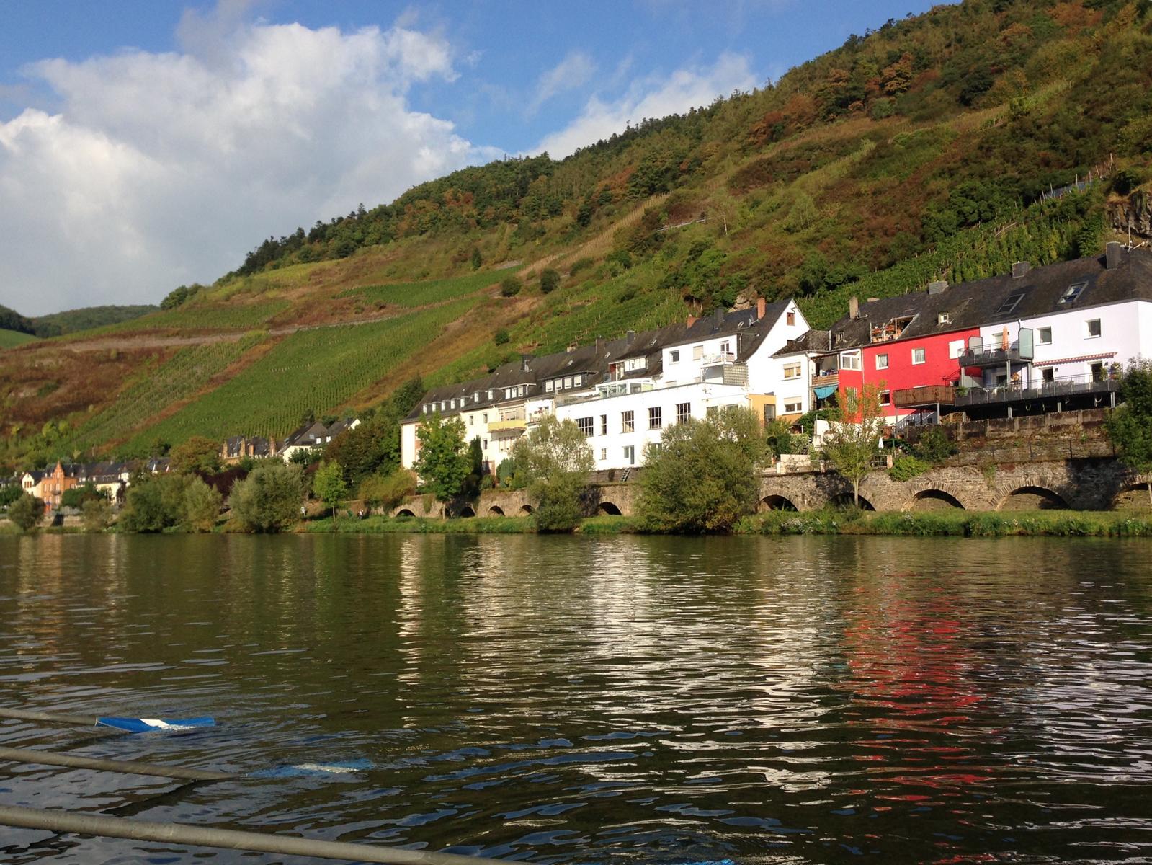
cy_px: 432
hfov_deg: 55.3
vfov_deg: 43.0
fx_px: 1098
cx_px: 576
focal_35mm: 33
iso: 50
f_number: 2.4
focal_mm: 4.12
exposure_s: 1/1506
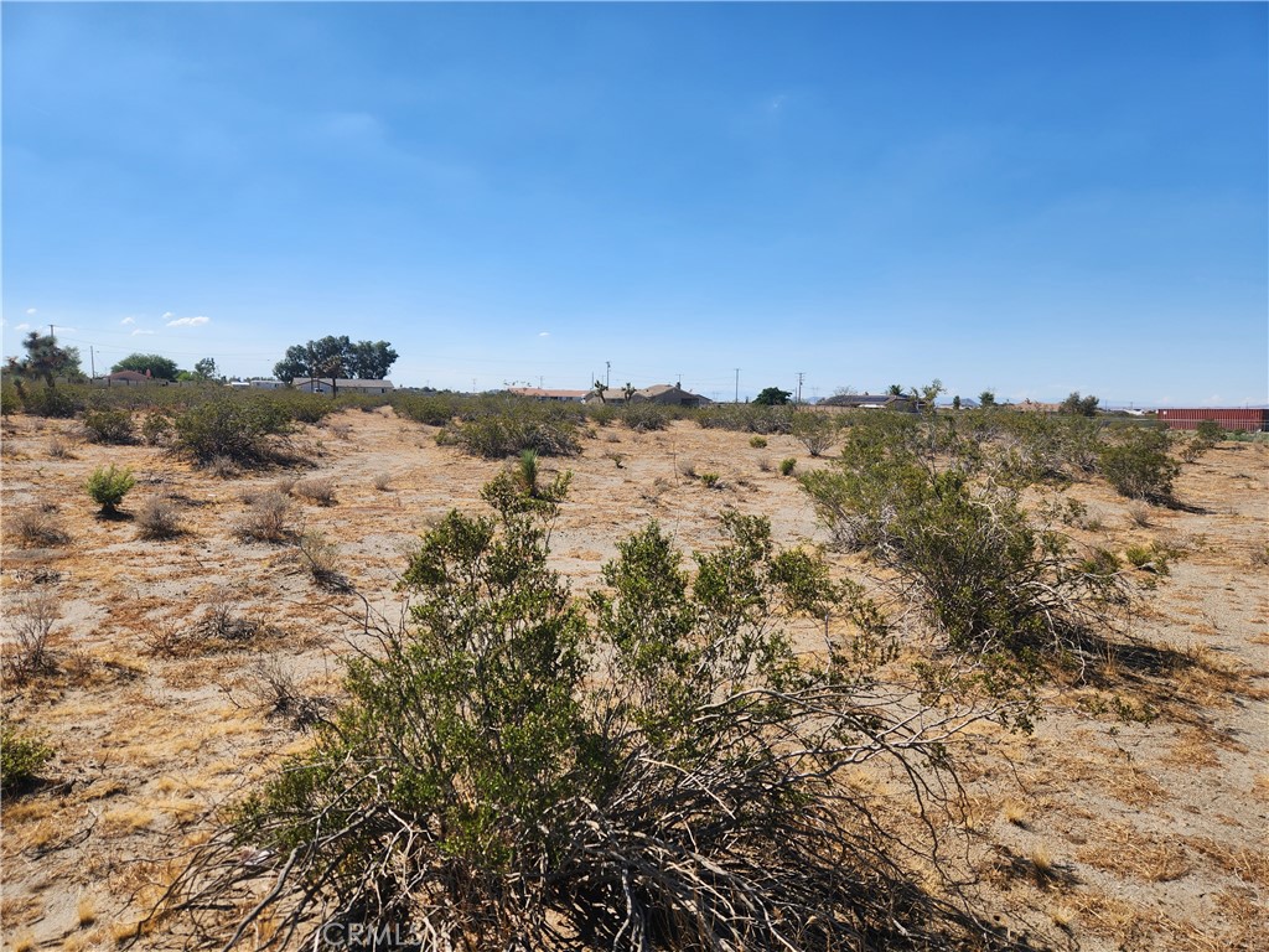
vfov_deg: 58.9
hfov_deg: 73.9
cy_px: 476
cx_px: 634
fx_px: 843
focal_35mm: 23
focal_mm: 5.4
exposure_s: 1/2463
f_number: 1.8
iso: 20
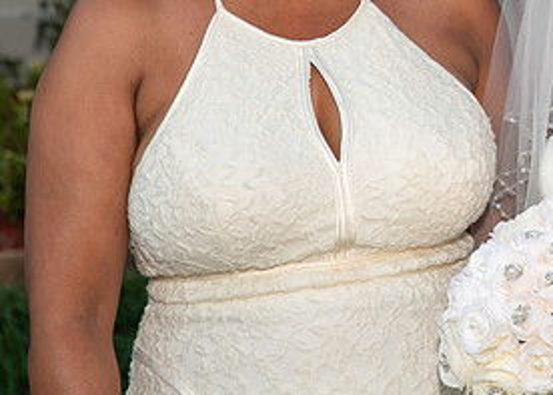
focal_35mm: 254
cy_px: 10
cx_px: 553
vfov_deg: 5.7
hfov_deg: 7.9
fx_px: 3988
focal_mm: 70
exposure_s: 1/250
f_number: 4
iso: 400
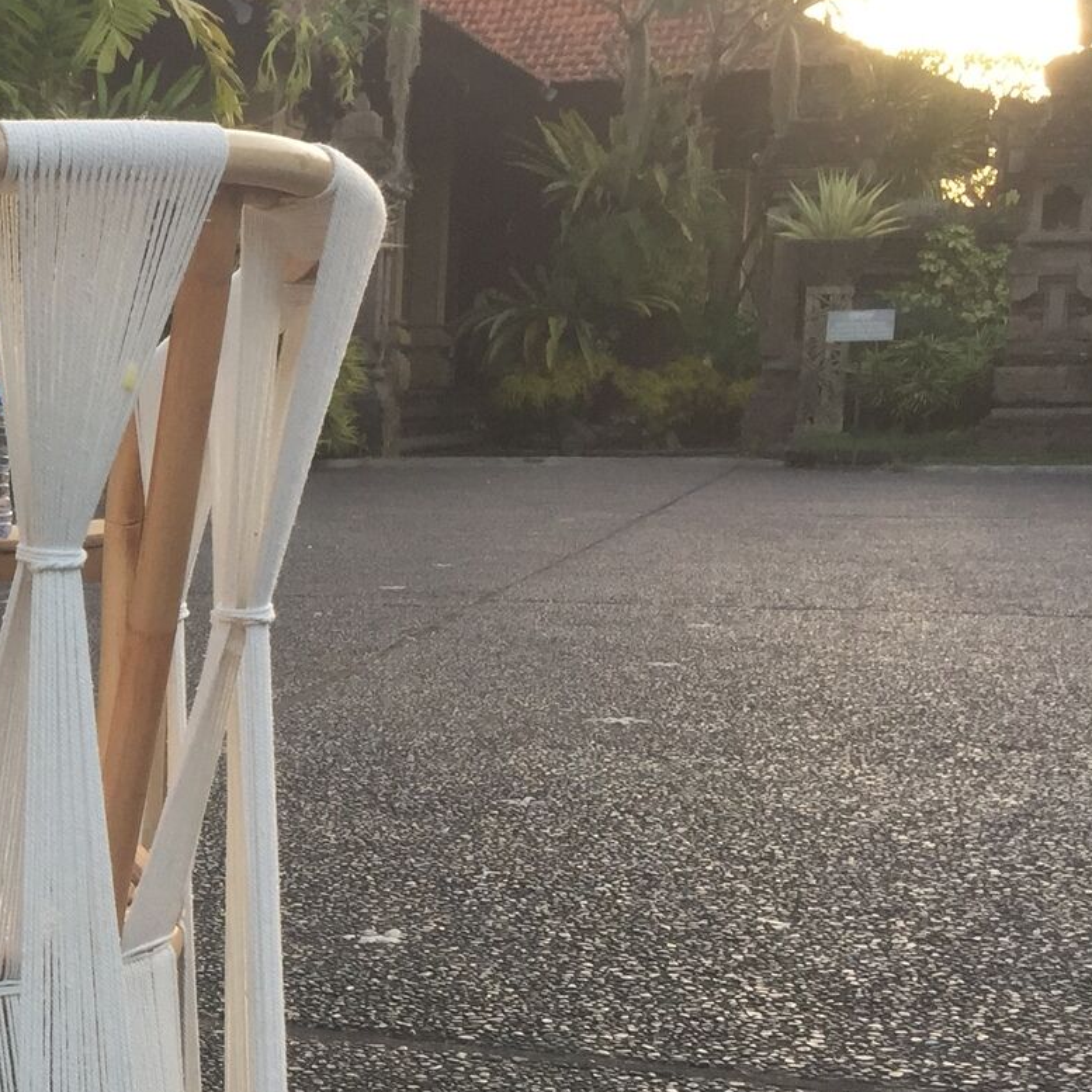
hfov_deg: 23.5
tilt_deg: -9.1
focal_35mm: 66
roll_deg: -0.9
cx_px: -273
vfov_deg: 25.8
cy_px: 818
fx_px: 2356
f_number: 2.2
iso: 50
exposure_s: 1/100
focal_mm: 4.15
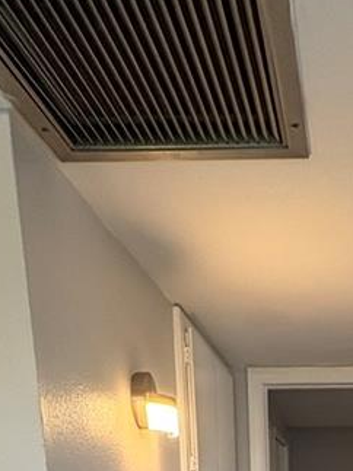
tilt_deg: -16.0
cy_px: 720
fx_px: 708
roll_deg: +0.1
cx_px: 315
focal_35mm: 52
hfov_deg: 27.1
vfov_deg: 26.1
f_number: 2.2
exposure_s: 1/60
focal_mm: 2.22
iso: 125
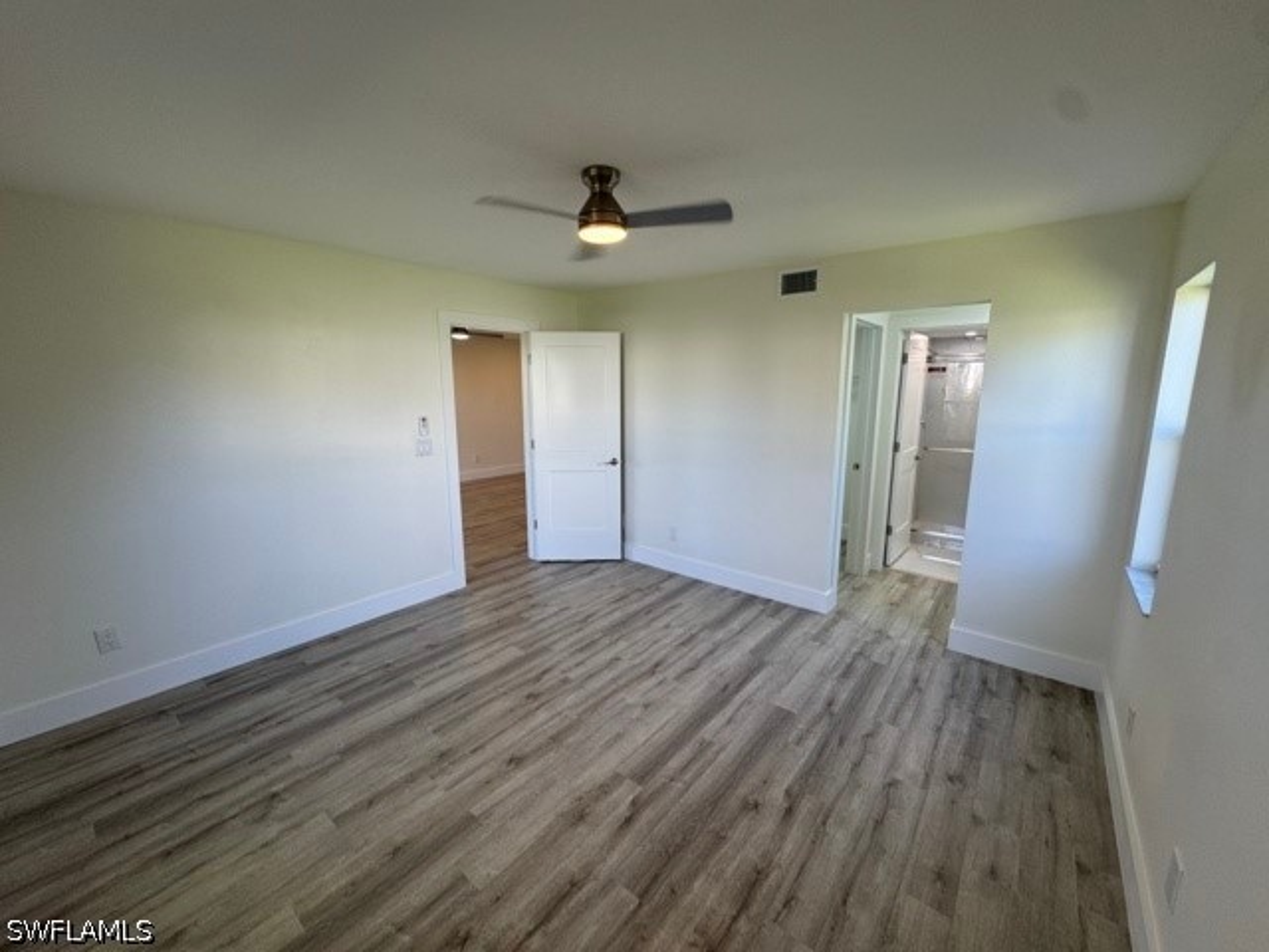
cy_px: 476
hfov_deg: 102.1
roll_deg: +0.0
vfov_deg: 85.7
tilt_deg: -9.9
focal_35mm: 14
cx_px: 634
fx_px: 513
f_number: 2.2
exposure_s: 1/120
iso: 64
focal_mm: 2.22
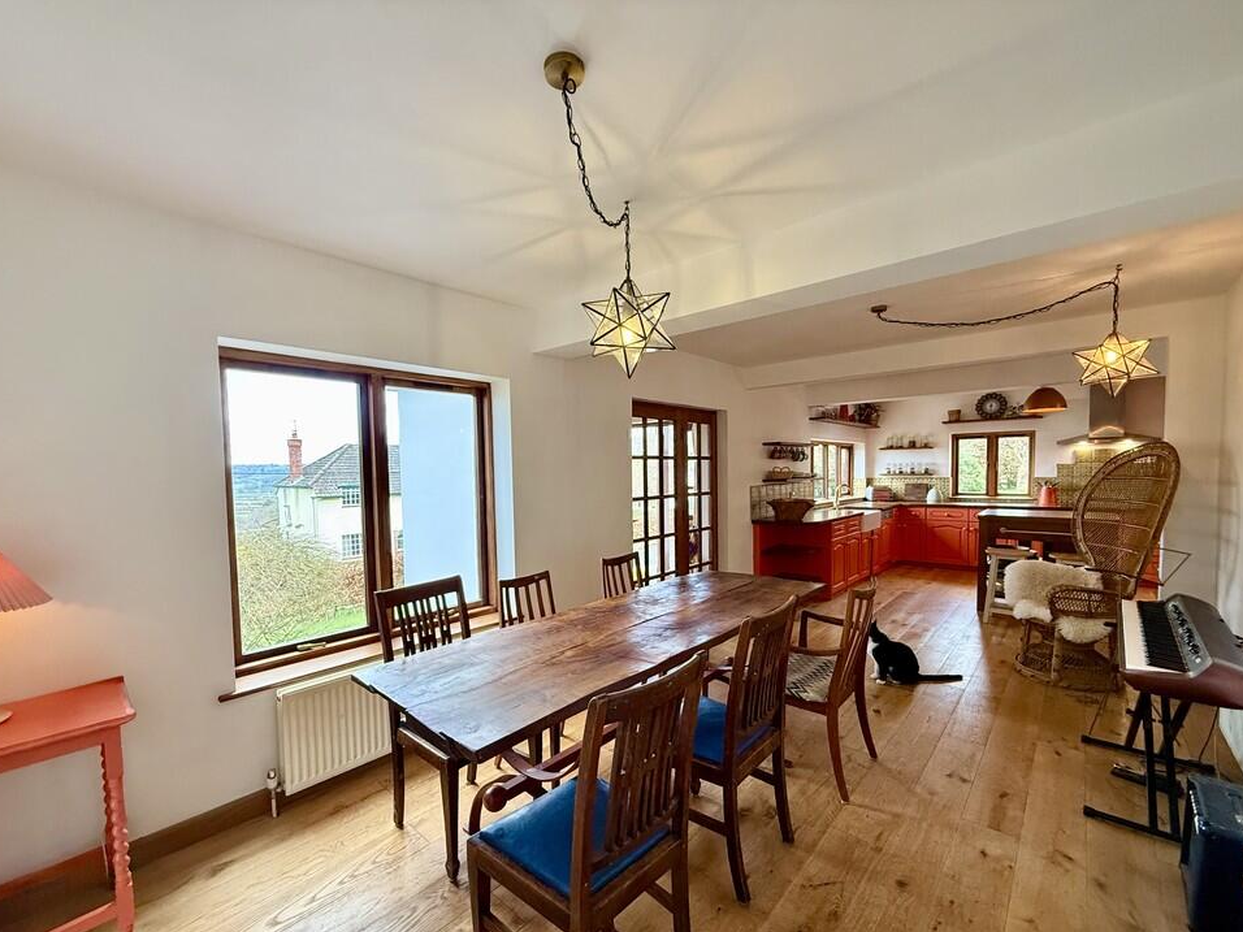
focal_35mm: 15
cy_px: 498
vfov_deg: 81.6
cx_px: 606
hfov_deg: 98.2
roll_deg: +1.0
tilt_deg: -2.9
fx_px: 539
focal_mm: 2.22
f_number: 2.2
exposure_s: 1/100
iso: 400
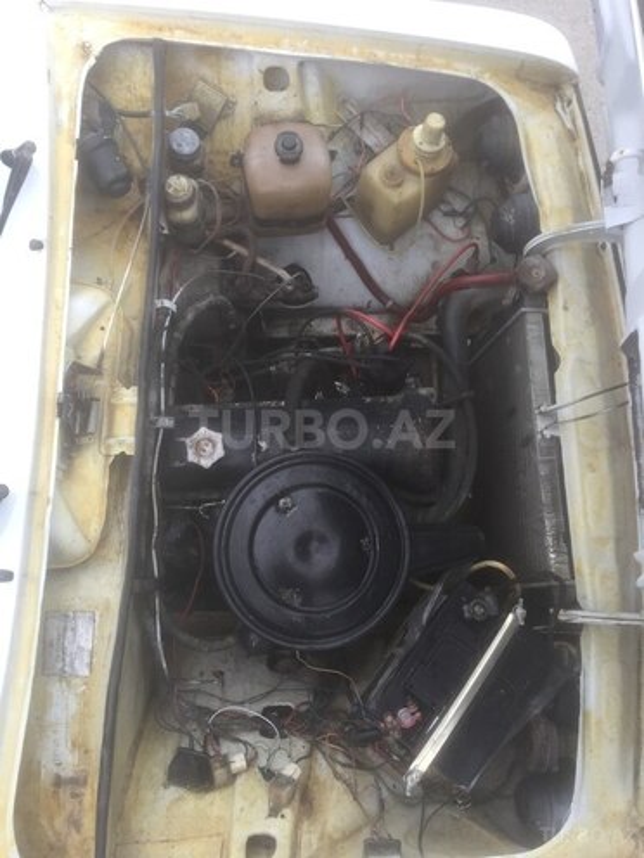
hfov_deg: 48.2
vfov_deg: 61.7
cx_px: 322
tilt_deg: -77.2
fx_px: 719
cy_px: 429
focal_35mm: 29
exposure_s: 1/100
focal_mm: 4.15
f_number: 2.2
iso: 32
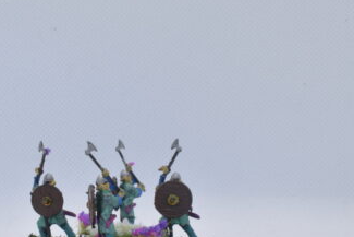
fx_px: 816
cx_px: 97
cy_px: 179
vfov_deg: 16.4
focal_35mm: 83
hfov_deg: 24.2
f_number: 20
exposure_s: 1/60
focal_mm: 30
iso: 800
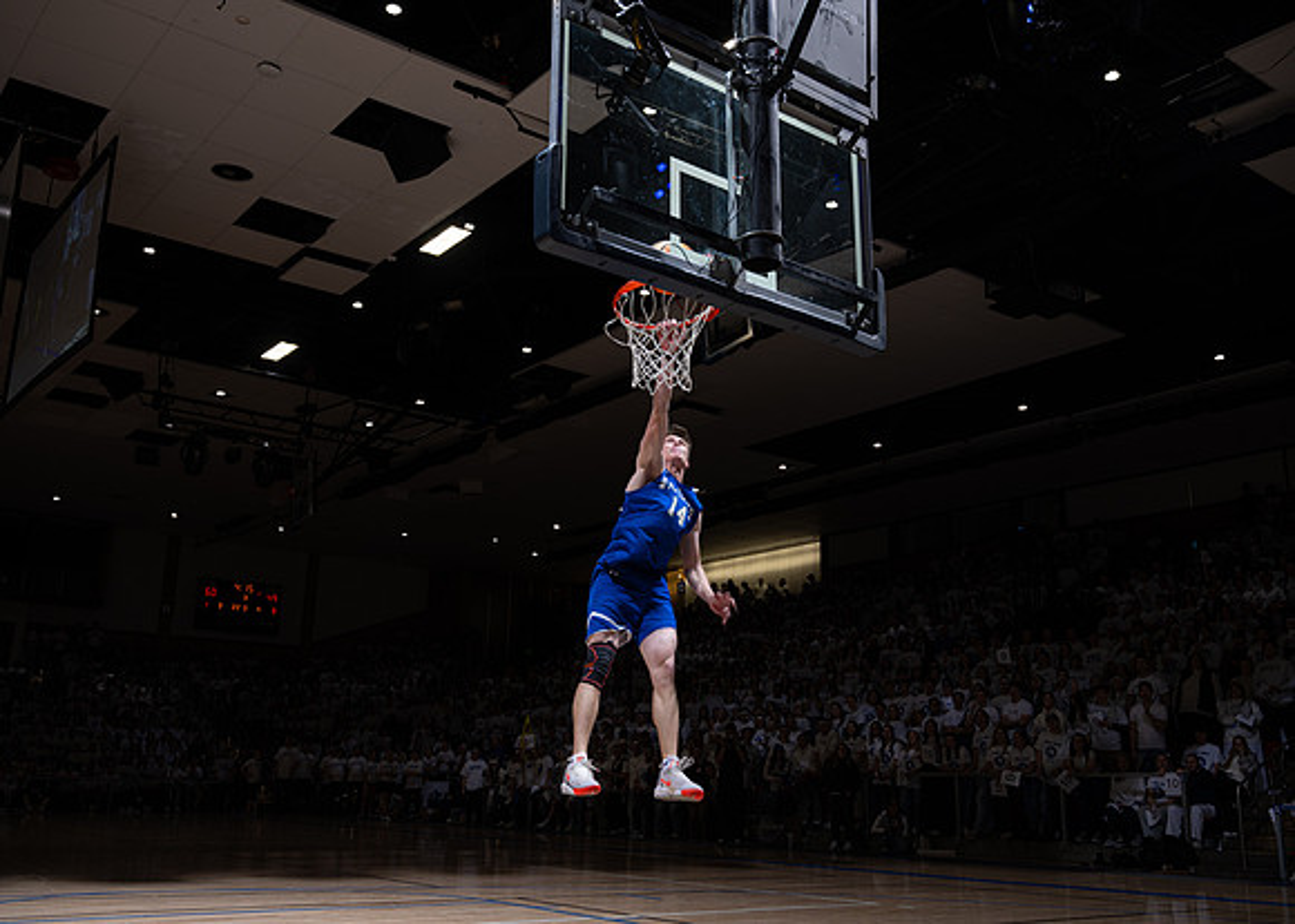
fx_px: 1271
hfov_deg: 54.0
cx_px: 666
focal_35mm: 35
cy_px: 462
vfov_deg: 40.0
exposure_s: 1/60
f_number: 6.3
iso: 100
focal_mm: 33
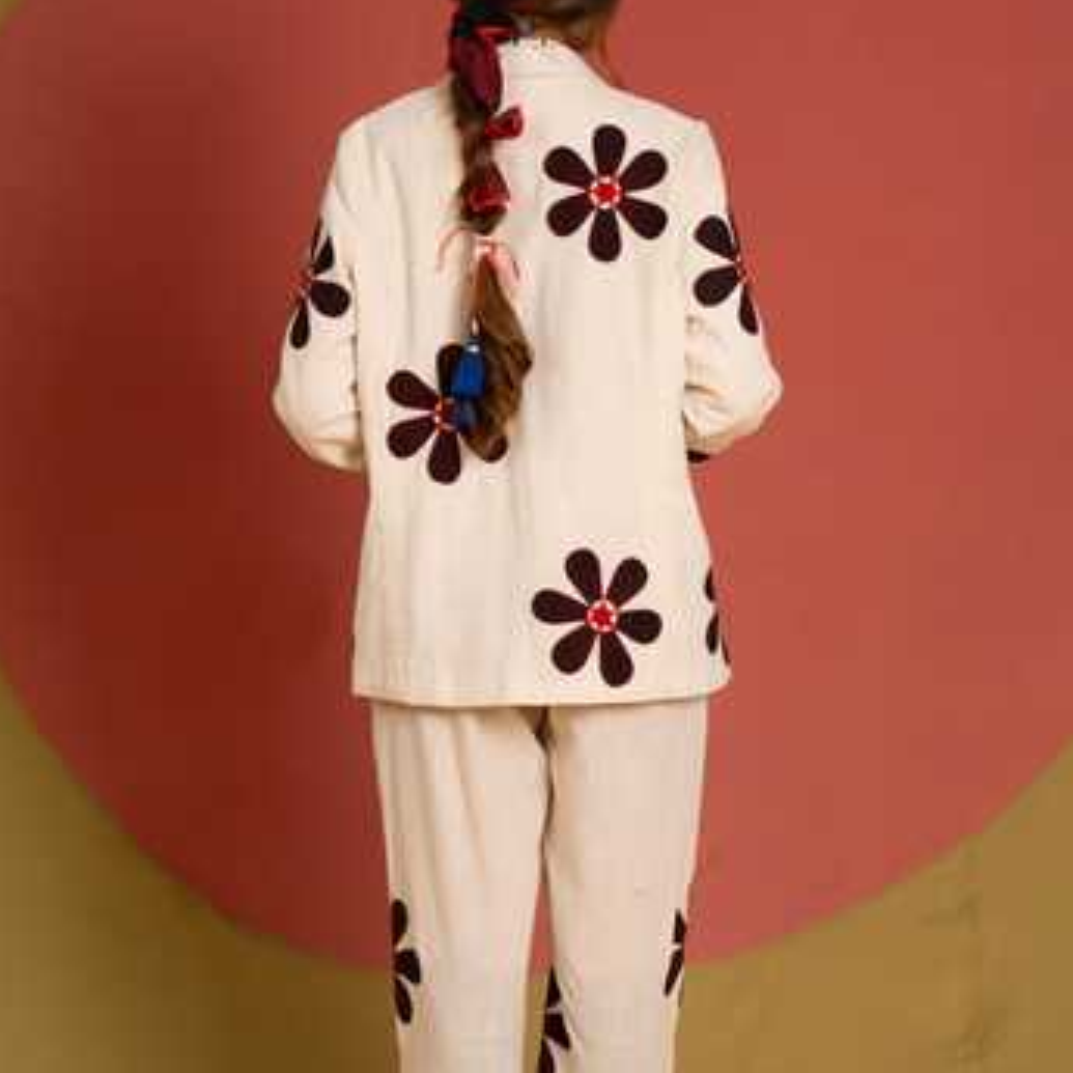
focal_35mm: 62
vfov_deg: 27.7
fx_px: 2174
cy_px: 605
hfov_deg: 27.7
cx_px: 532
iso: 1000
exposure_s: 1/200
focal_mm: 48
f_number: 2.8
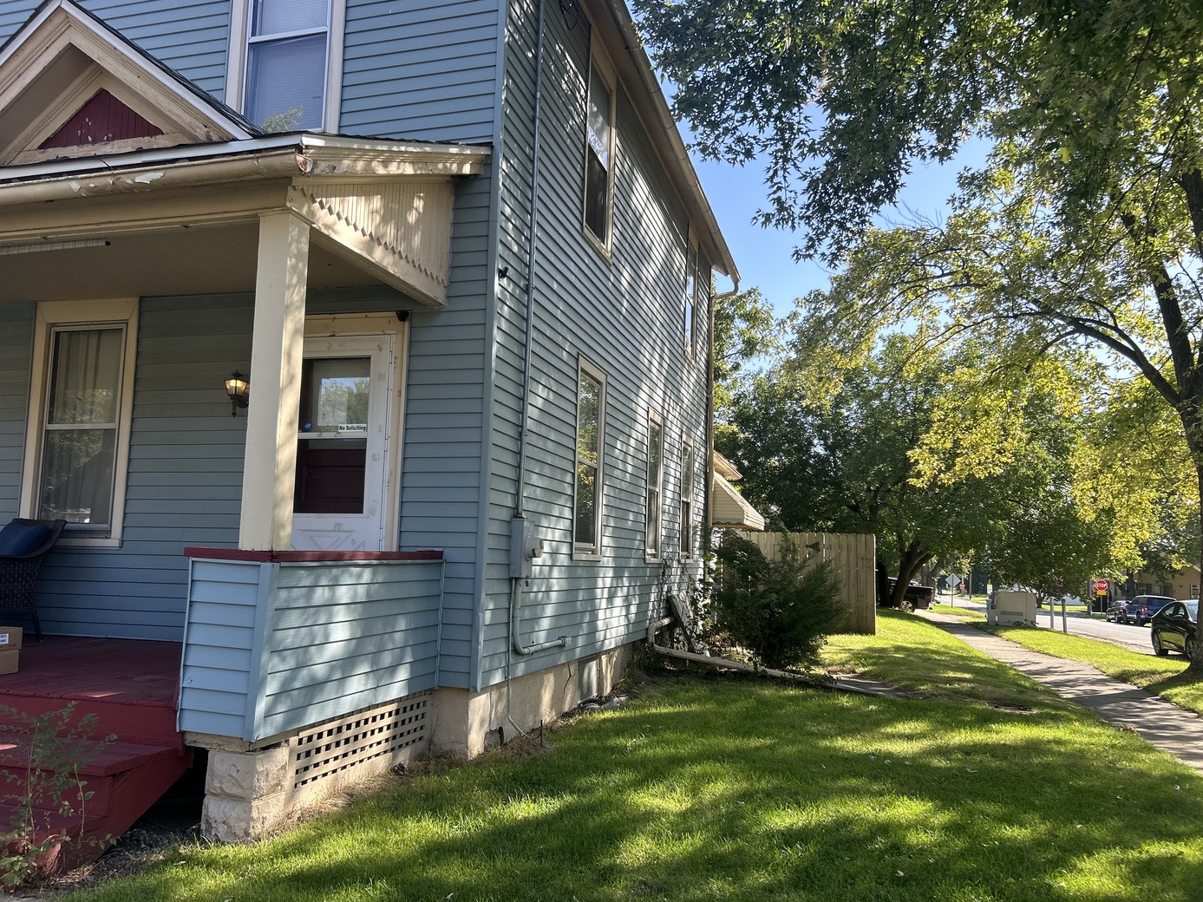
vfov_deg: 51.3
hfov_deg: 65.3
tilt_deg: +7.2
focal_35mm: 27
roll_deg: -1.8
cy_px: 454
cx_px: 595
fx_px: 938
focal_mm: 5.7
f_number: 1.5
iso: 50
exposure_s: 1/982
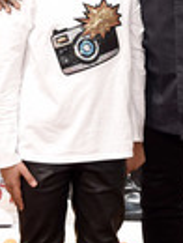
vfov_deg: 9.8
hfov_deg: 7.4
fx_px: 1412
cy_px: 30
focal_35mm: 201
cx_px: 142
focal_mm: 68
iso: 500
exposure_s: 1/200
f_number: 5.6
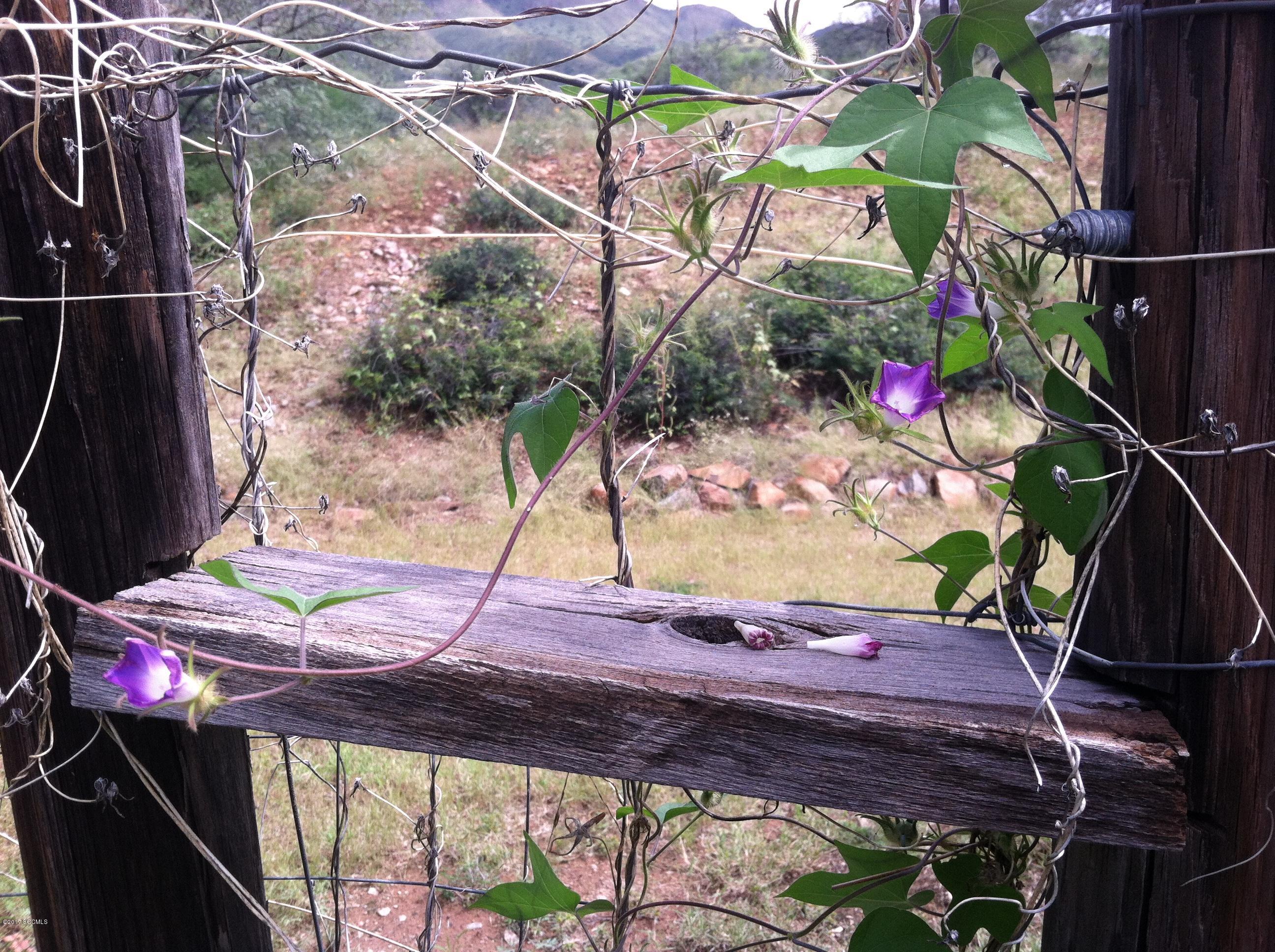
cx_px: 638
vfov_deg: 40.6
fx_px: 1287
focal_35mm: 35
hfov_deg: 52.7
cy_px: 476
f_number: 2.8
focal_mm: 3.85
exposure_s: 1/698
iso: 80
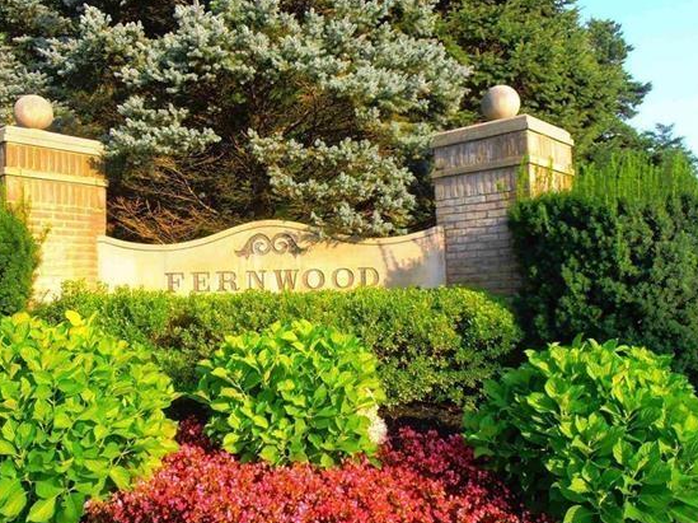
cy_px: 277
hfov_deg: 52.5
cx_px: 296
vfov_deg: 40.6
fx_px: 705
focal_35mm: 35
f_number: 3.5
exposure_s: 1/250
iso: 80
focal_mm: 5.25
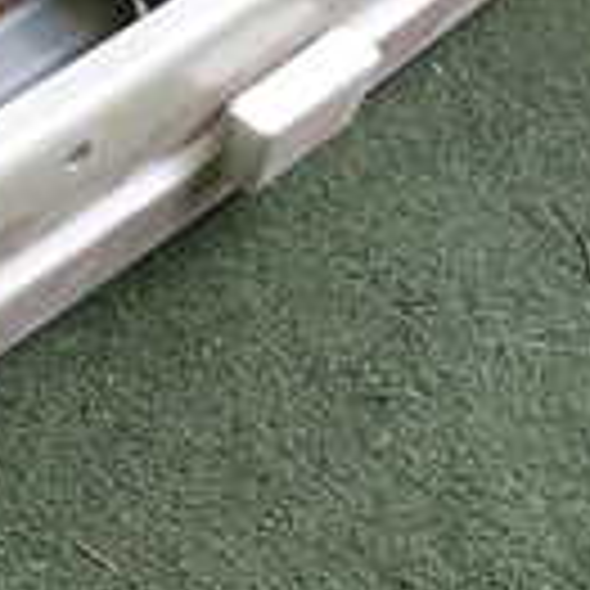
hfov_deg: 16.6
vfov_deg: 17.1
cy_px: 108
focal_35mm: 101
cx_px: -86
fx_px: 1948
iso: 200
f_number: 2
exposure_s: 1/125
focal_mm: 4.5
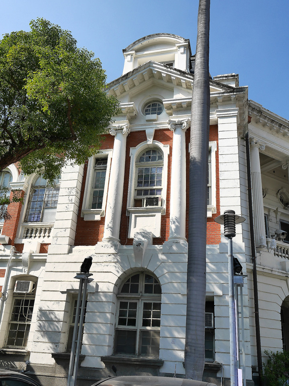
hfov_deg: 44.2
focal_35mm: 32
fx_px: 356
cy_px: 193
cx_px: 144
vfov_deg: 56.8
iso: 125
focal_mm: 16
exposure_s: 1/400
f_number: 7.1
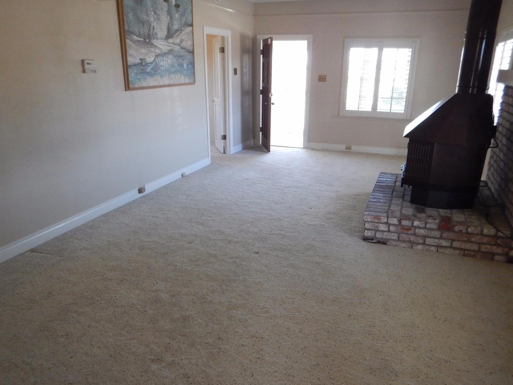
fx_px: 400
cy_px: 215
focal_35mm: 27
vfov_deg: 51.2
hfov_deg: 65.3
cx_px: 263
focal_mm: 4.3
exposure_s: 1/50
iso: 400
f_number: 2.8
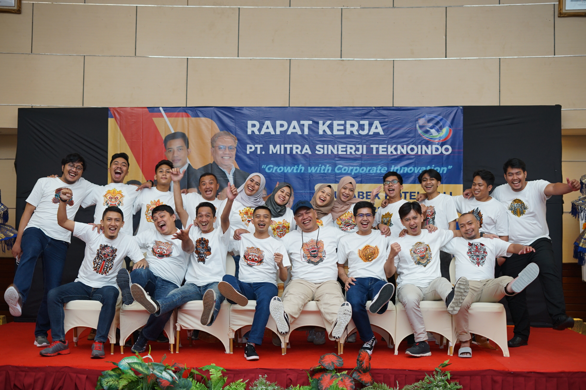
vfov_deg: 27.0
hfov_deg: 39.6
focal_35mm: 50
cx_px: 293
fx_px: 814
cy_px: 195
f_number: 2.5
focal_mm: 50
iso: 800
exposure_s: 1/100
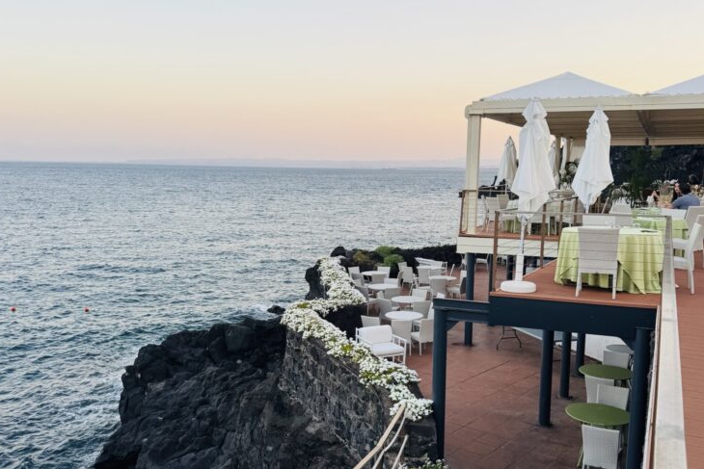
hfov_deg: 54.4
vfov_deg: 37.8
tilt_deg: -8.0
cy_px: 261
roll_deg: -0.9
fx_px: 685
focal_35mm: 35
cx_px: 358
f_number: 1.78
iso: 80
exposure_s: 1/341
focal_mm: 6.76
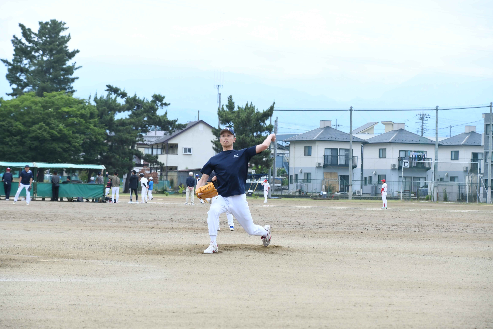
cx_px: 246
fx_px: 1944
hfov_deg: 14.4
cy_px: 164
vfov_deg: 9.7
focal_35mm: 142
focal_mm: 95
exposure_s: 1/500
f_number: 7.1
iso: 400
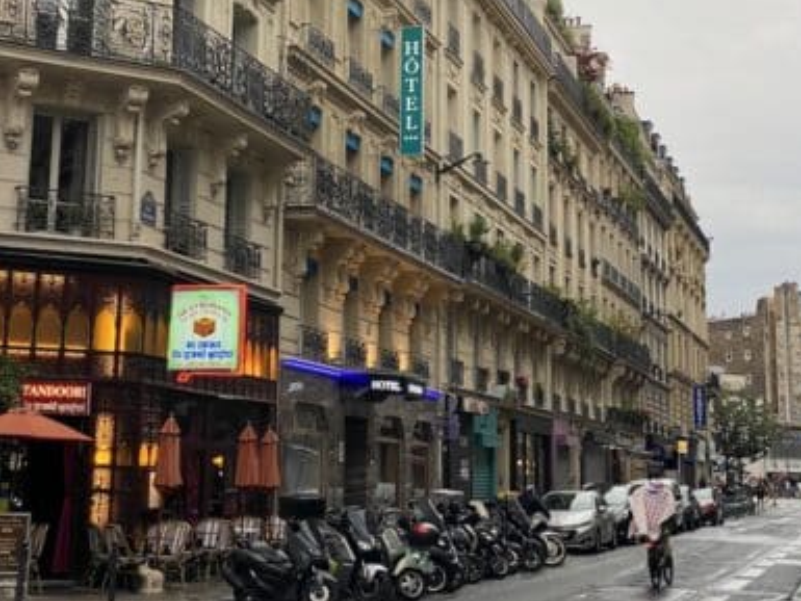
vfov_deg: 27.0
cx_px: 414
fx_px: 1250
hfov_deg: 35.5
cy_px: 295
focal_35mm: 54
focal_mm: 6
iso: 20
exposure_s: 1/184
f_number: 2
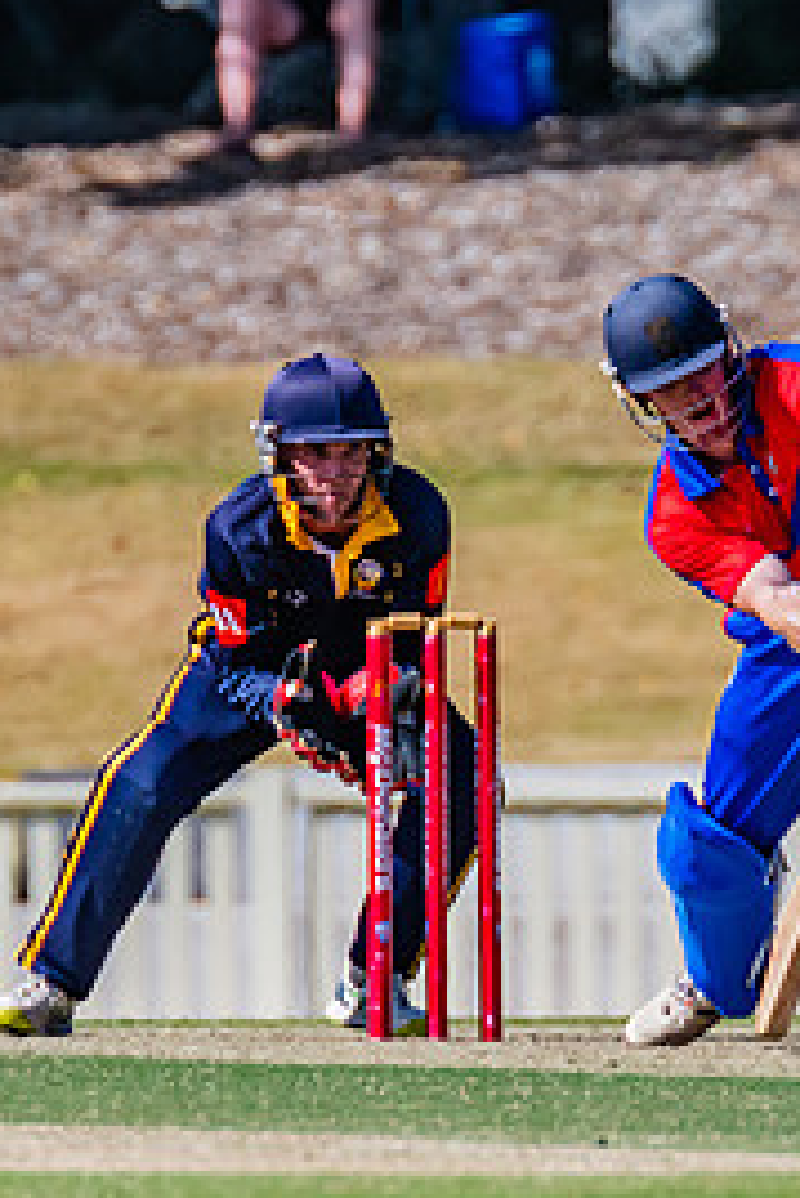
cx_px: 676
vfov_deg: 1.1
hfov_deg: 0.8
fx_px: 60684
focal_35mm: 1823
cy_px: 332
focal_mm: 600
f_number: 8
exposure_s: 1/2000
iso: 640
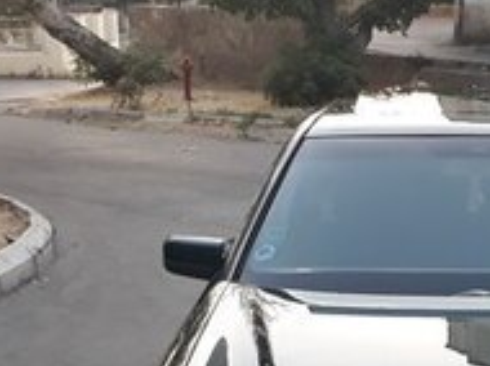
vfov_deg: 15.0
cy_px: 470
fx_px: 1329
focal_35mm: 94
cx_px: 467
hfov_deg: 20.4
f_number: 1.9
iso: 50
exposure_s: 1/100
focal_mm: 3.6
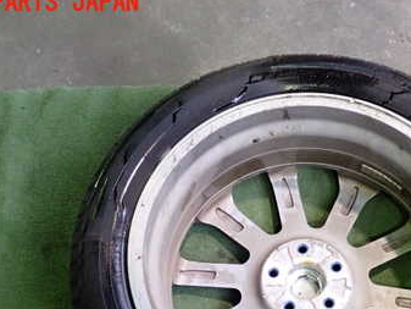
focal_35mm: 57
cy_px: 263
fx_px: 677
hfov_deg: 33.4
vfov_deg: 25.1
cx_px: 283
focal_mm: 5.79
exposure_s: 1/30
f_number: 2.4
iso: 400
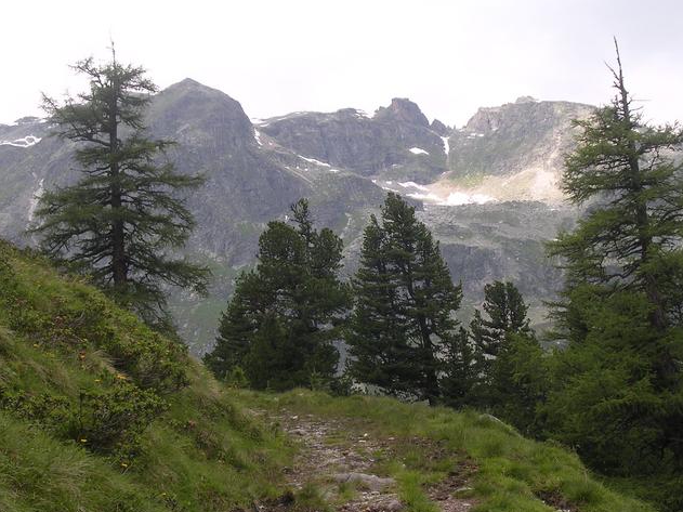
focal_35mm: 73
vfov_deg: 20.2
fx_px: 1440
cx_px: 345
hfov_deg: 26.7
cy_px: 258
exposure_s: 1/299
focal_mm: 10.9
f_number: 3.7
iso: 100
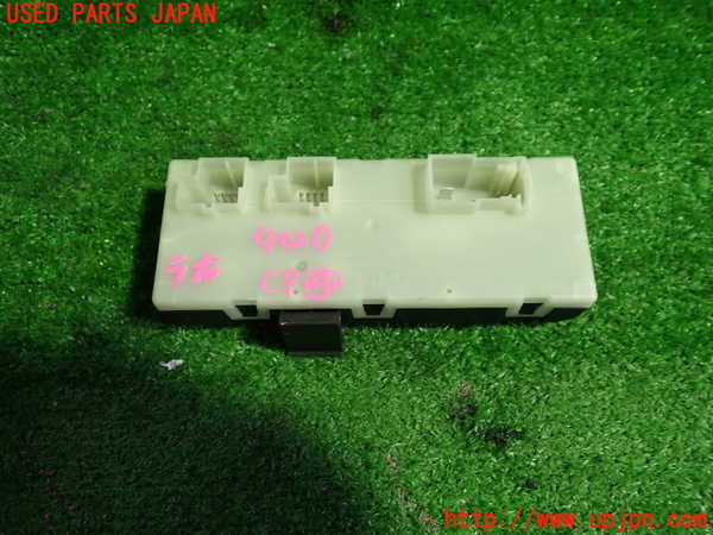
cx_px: 356
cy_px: 268
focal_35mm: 30
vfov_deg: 46.8
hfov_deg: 60.0
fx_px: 618
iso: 200
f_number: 2.3
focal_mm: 5.4
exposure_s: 1/50
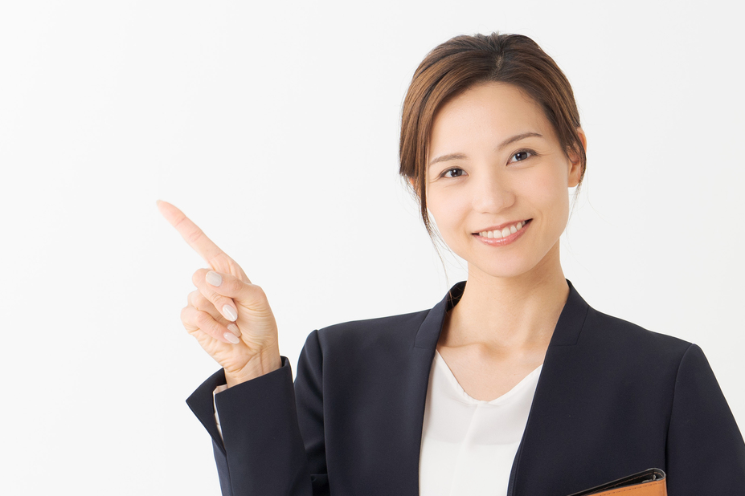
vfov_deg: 9.1
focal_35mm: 151
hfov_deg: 13.6
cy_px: 439
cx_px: 457
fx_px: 3125
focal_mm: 70
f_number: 3.5
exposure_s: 1/160
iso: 200
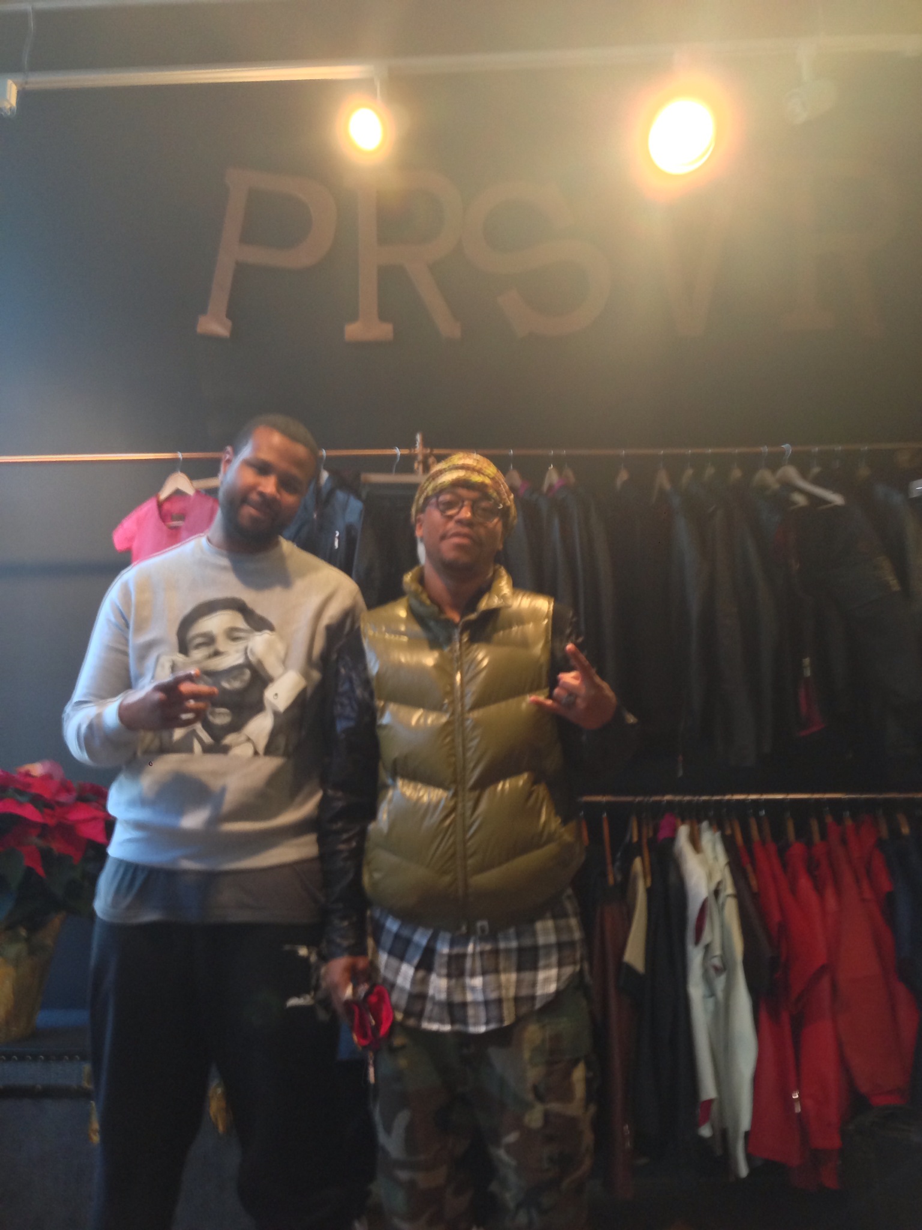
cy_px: 615
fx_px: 1172
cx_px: 461
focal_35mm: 33
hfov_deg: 42.9
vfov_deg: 55.4
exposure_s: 1/20
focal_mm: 4.13
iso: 200
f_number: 2.4
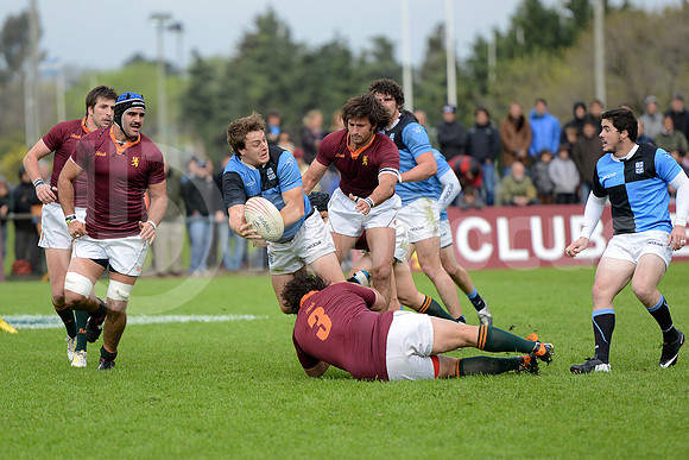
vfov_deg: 7.0
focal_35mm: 195
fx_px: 3733
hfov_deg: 10.5
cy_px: 230
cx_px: 344
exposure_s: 1/1250
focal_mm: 195
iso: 320
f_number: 2.8
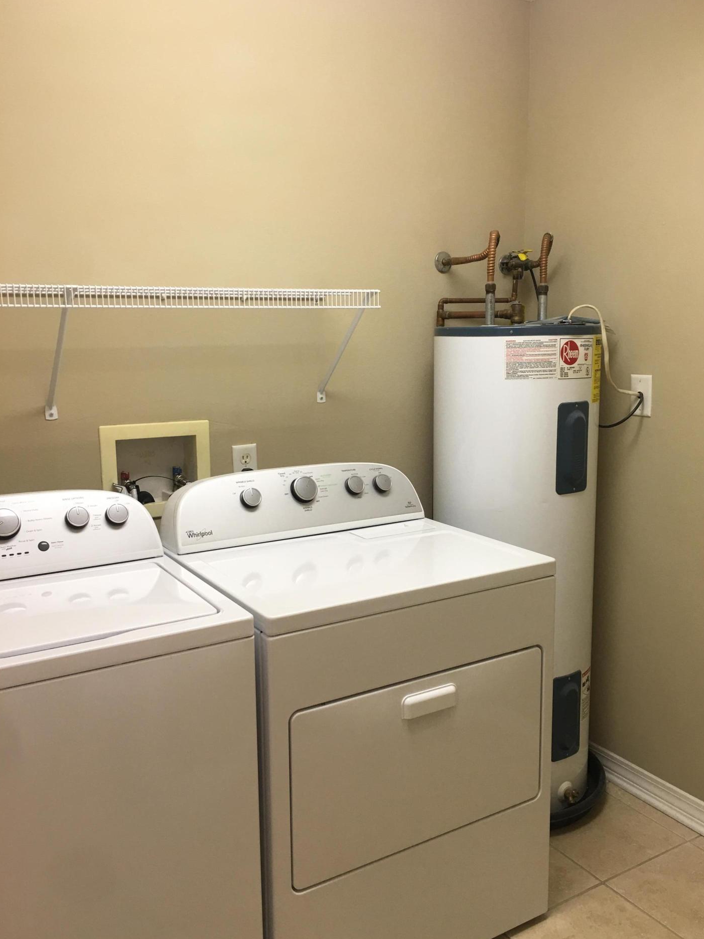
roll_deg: +0.0
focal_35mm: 31
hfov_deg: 45.4
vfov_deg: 58.3
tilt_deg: -8.2
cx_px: 373
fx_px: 841
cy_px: 482
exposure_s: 1/15
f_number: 2.2
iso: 25
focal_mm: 4.15
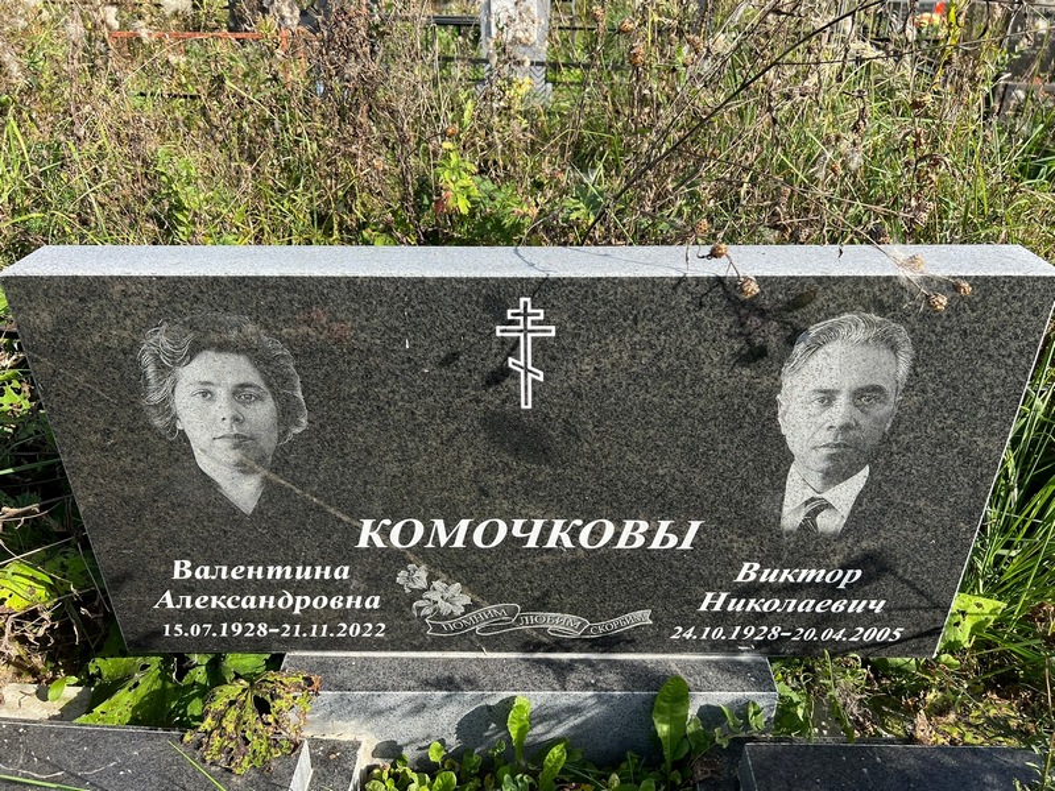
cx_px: 528
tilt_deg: -28.6
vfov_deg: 53.1
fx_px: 792
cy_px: 396
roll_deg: +0.0
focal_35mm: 26
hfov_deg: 67.3
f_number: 1.5
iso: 50
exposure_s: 1/2123
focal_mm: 5.7
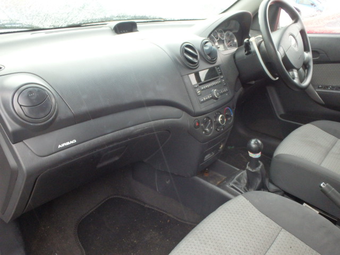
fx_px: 275
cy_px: 128
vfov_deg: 49.7
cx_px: 170
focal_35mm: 28
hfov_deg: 63.4
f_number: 3.9
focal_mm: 5
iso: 500
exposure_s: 1/30
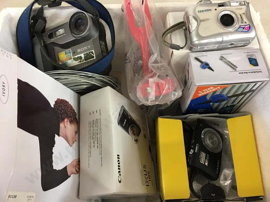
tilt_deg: -64.0
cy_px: 101
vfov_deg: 48.2
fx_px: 226
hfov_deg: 61.7
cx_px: 135
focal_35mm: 29
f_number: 2.2
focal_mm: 4.15
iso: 80
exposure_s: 1/17
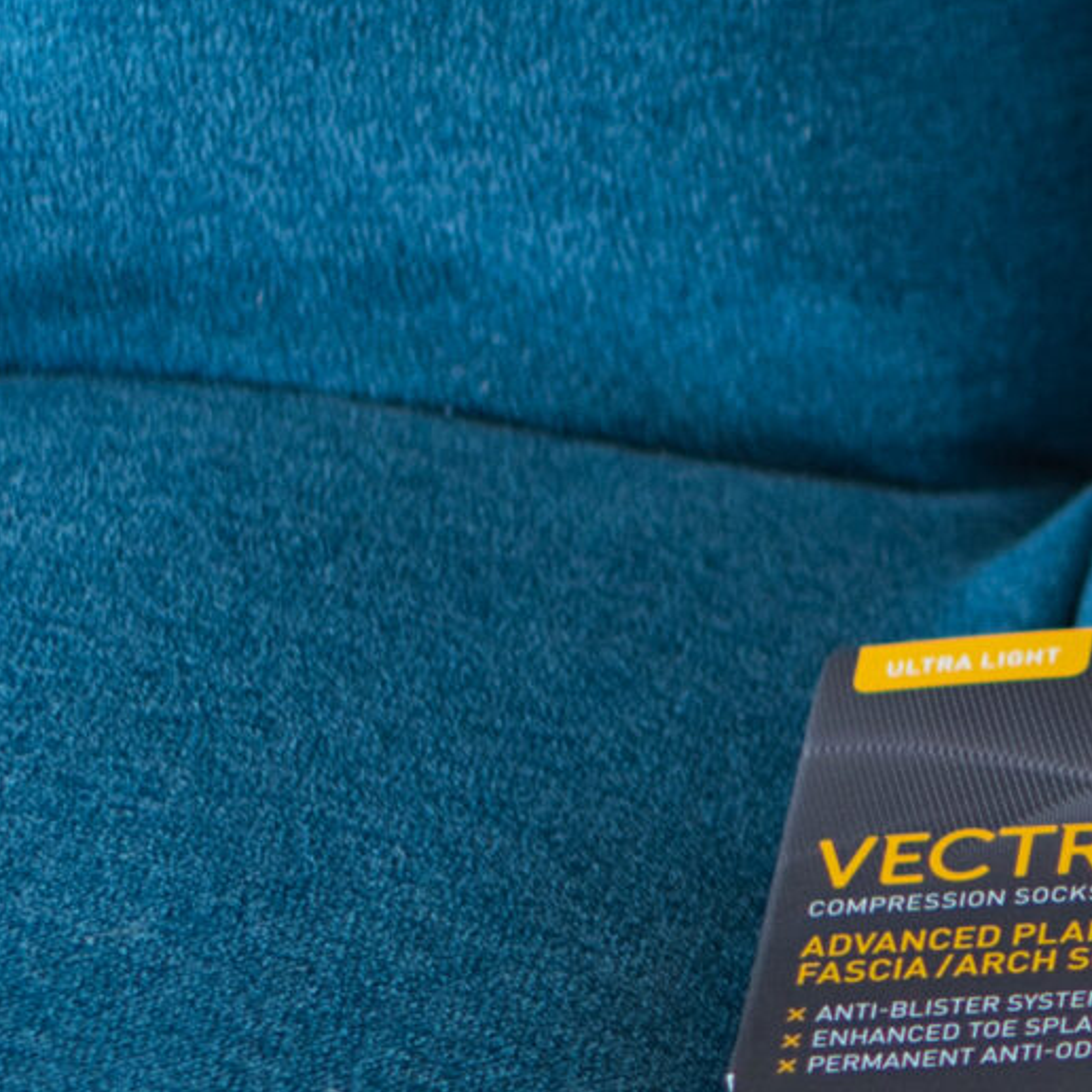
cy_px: 156
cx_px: 2345
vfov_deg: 5.5
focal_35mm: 316
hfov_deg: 5.4
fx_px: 11278
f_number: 1.8
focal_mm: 50
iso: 500
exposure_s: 1/200
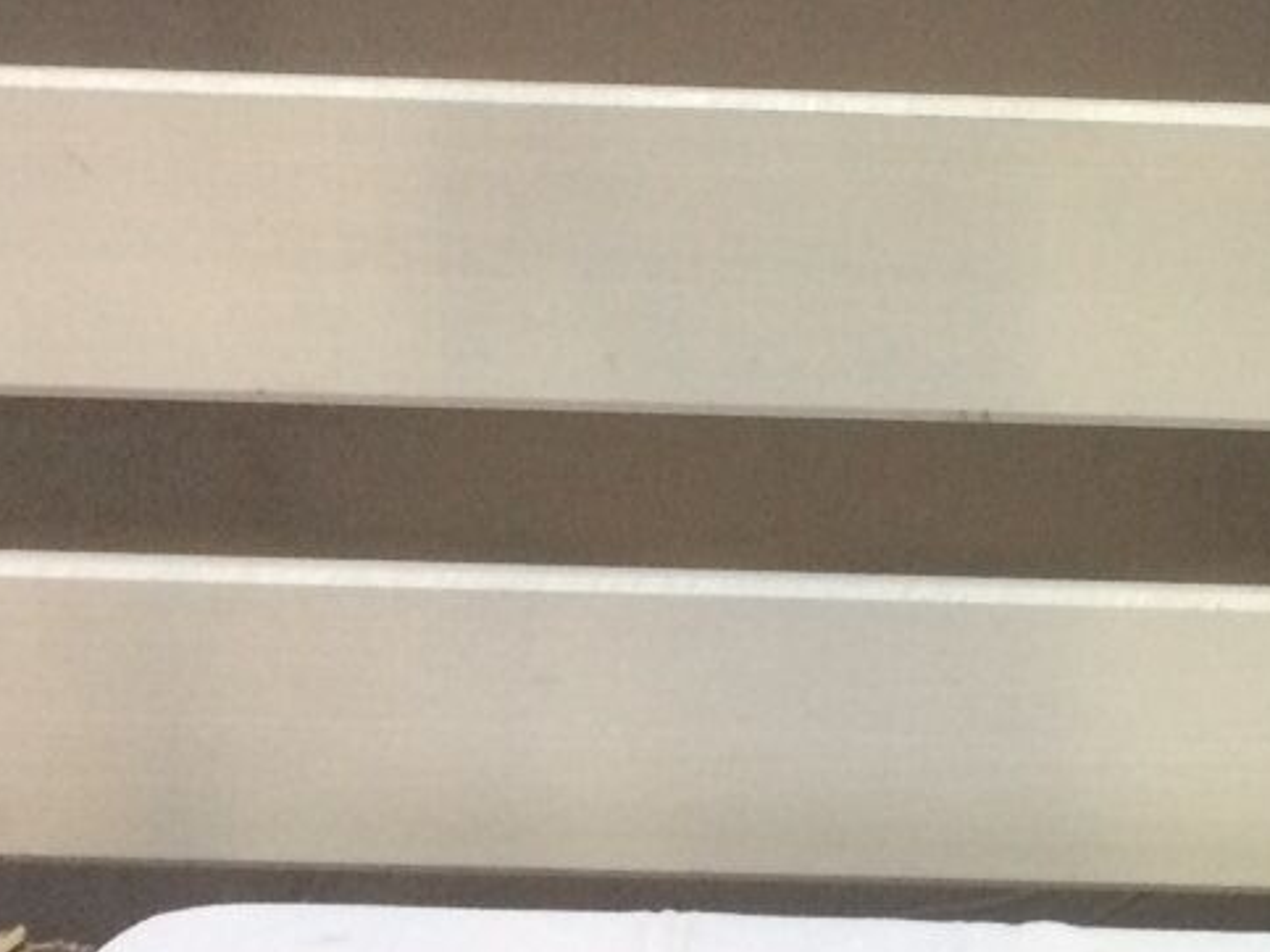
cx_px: 1767
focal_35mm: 98
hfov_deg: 18.3
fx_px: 3595
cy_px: 426
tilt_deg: -20.8
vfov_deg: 15.1
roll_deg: -2.7
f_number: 2.2
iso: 200
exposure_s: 1/33
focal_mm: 4.15
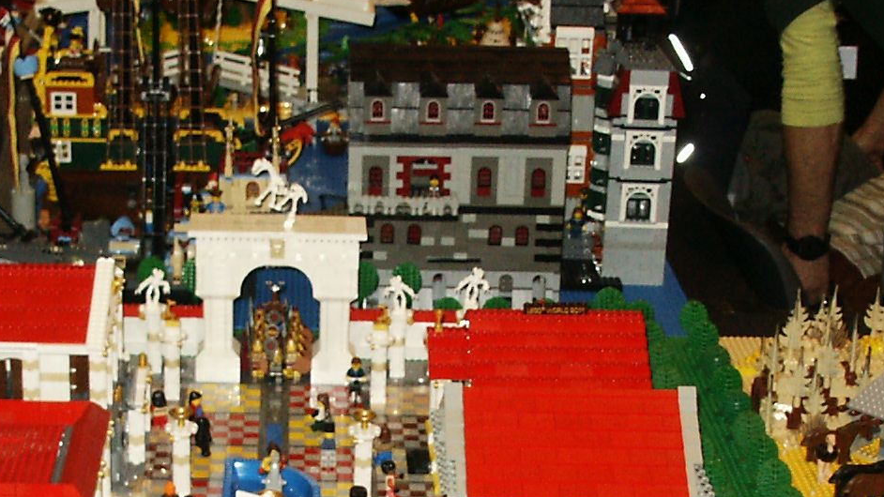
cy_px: 420
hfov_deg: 23.2
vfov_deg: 13.1
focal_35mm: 92
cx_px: 392
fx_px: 2157
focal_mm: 7.18
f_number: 3
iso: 200
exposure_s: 1/45
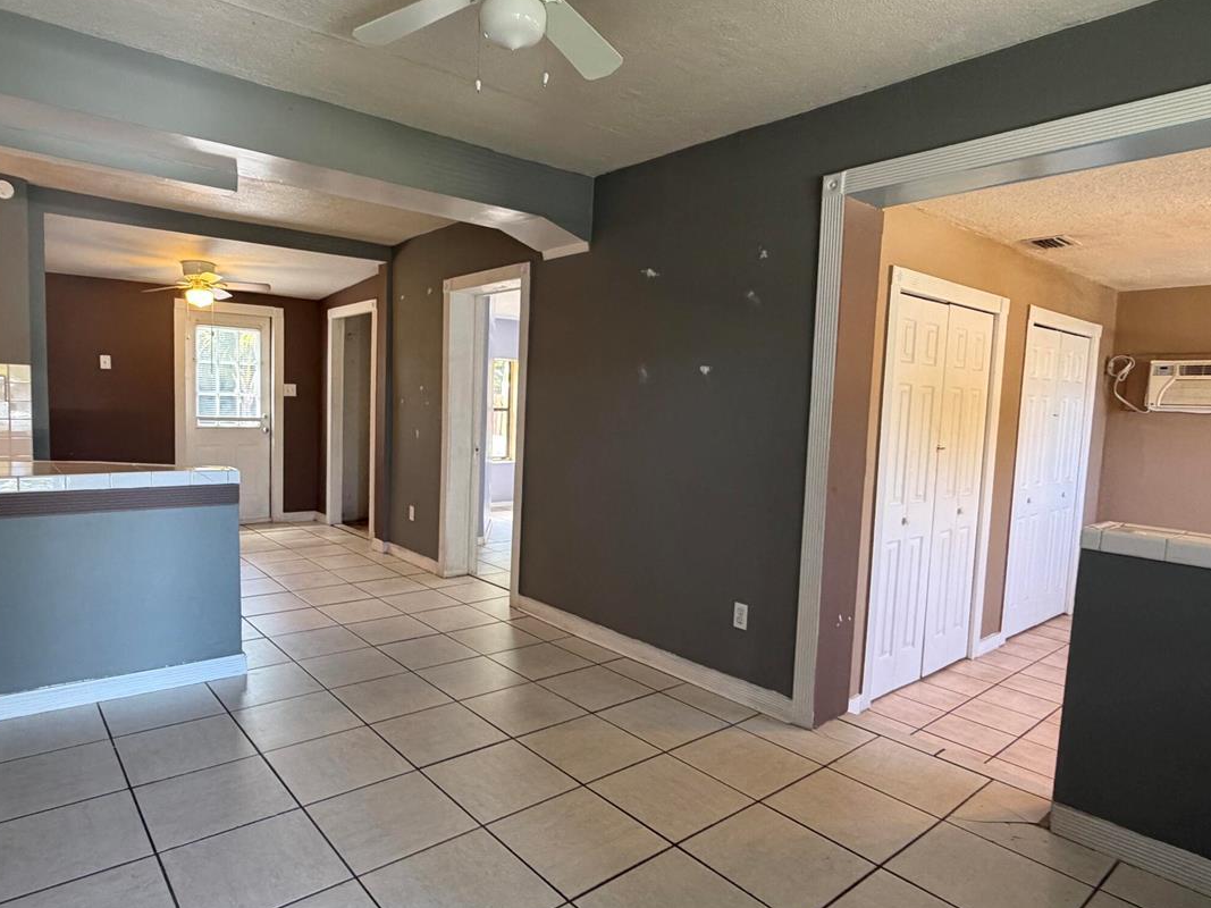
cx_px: 547
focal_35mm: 21
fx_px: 735
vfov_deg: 63.4
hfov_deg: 78.8
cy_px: 457
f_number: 2.2
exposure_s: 1/60
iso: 250
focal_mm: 2.22
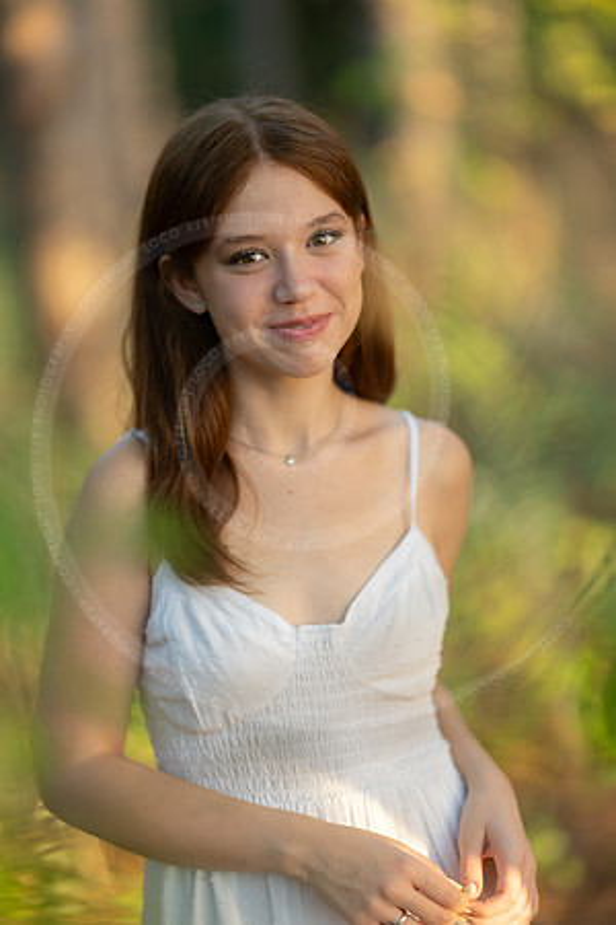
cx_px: 308
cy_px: 462
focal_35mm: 85
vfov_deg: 23.9
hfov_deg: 16.1
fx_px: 2181
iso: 160
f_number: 1.2
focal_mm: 85
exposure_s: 1/400
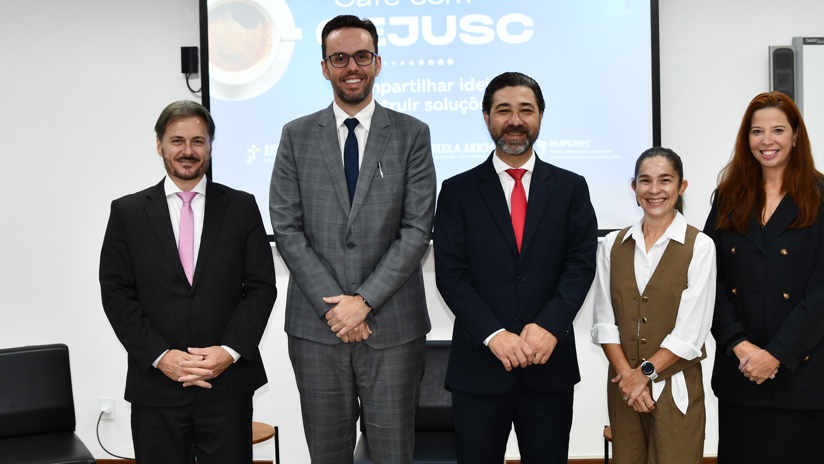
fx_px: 1027
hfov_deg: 43.7
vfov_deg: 25.4
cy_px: 232
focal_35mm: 47
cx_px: 443
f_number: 2.8
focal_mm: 24
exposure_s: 1/125
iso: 400
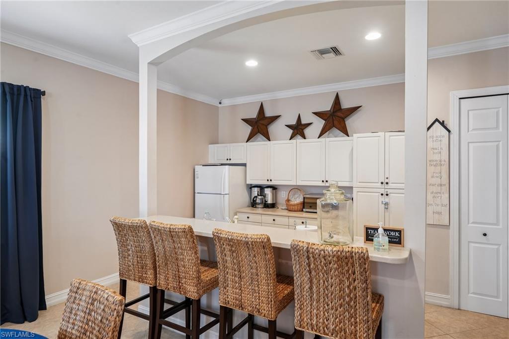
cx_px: 254
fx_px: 304
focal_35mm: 22
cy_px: 170
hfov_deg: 79.9
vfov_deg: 58.3
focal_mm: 21.5
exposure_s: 1/5
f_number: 8
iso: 400
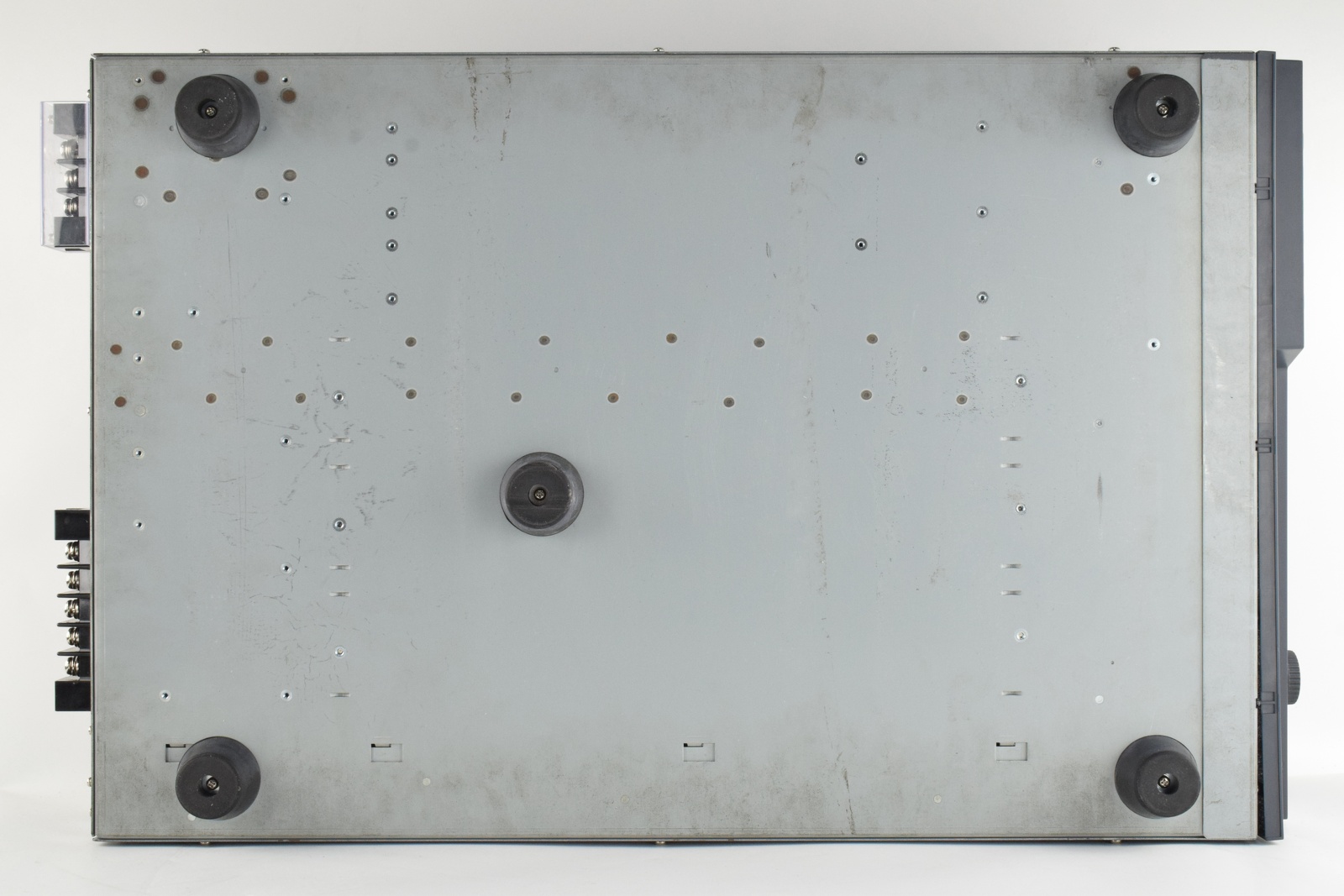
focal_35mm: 54
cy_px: 448
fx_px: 2016
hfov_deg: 36.9
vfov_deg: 25.1
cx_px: 672
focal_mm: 36
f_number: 18
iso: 1600
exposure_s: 1/50
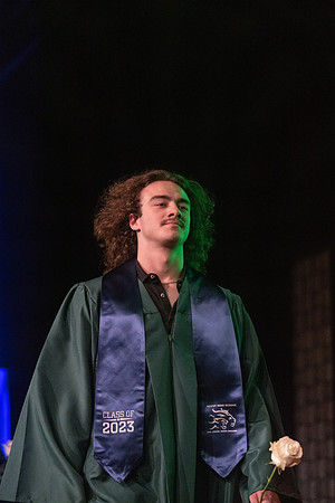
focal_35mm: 109
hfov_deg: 12.6
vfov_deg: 18.8
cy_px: 252
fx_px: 1521
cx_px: 168
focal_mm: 109
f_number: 2.8
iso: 16000
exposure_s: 1/1000
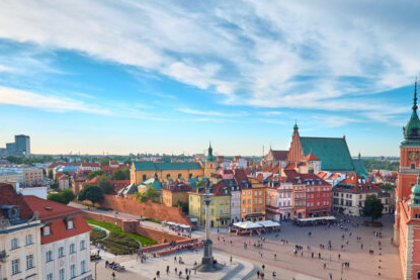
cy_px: 182
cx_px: 244
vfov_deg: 41.9
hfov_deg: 59.9
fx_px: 362
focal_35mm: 31
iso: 200
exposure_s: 1/420
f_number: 7.1
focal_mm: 15.1
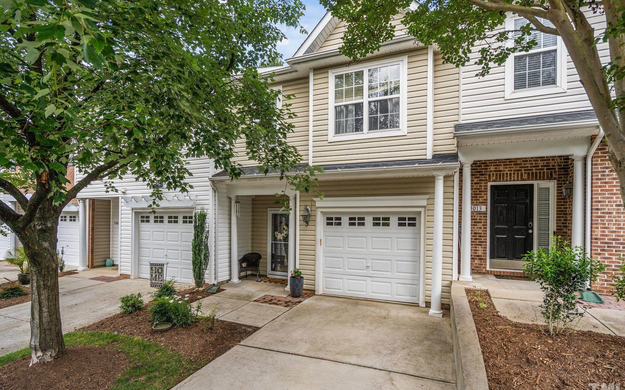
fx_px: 290
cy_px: 182
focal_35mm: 17
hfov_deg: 94.4
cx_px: 315
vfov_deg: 67.9
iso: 320
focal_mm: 16
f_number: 4
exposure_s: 1/160
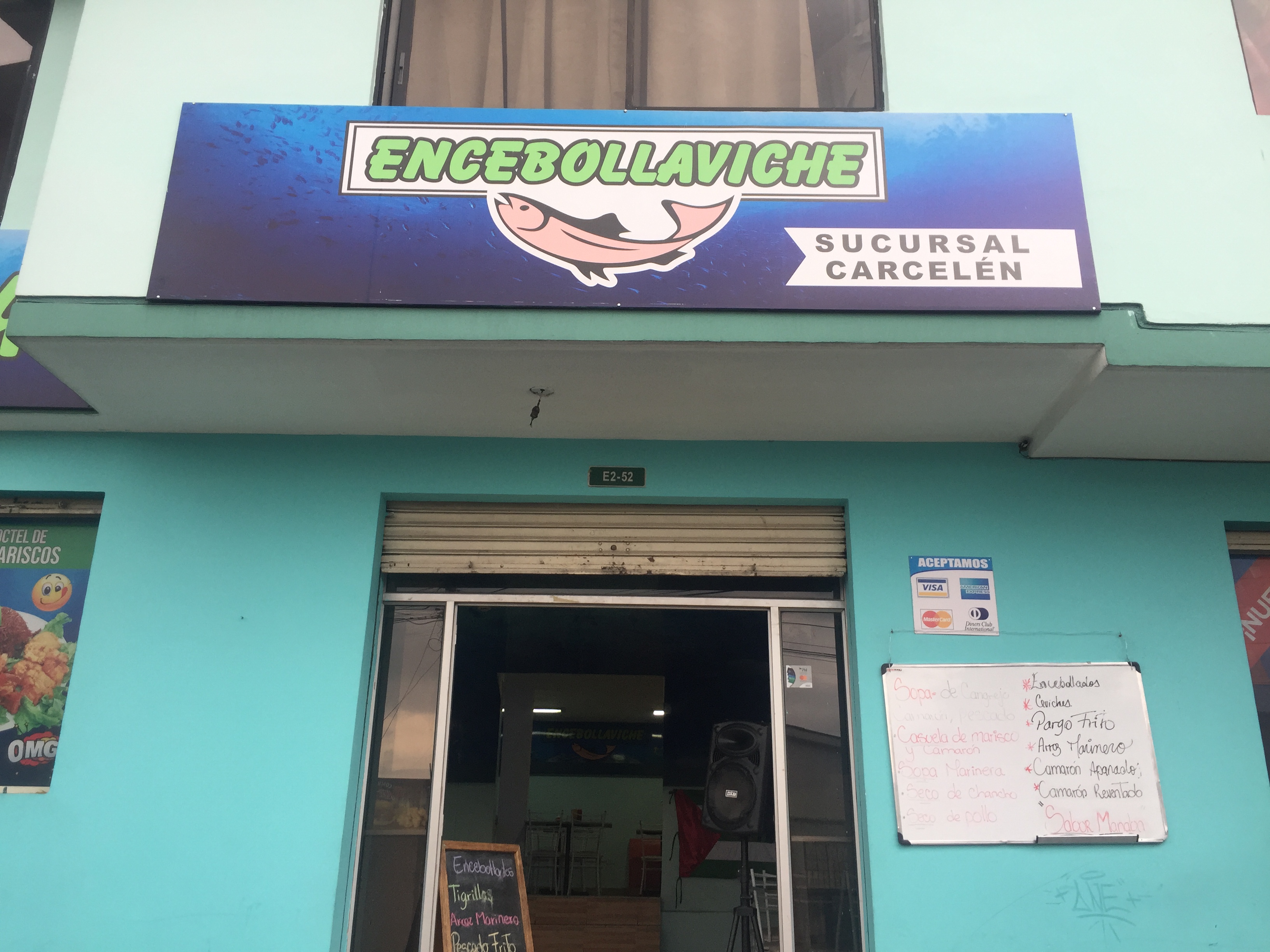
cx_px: 635
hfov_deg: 61.7
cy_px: 476
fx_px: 1064
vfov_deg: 48.2
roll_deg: -2.5
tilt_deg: +21.5
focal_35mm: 29
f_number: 2.2
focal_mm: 4.15
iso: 40
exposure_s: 1/120
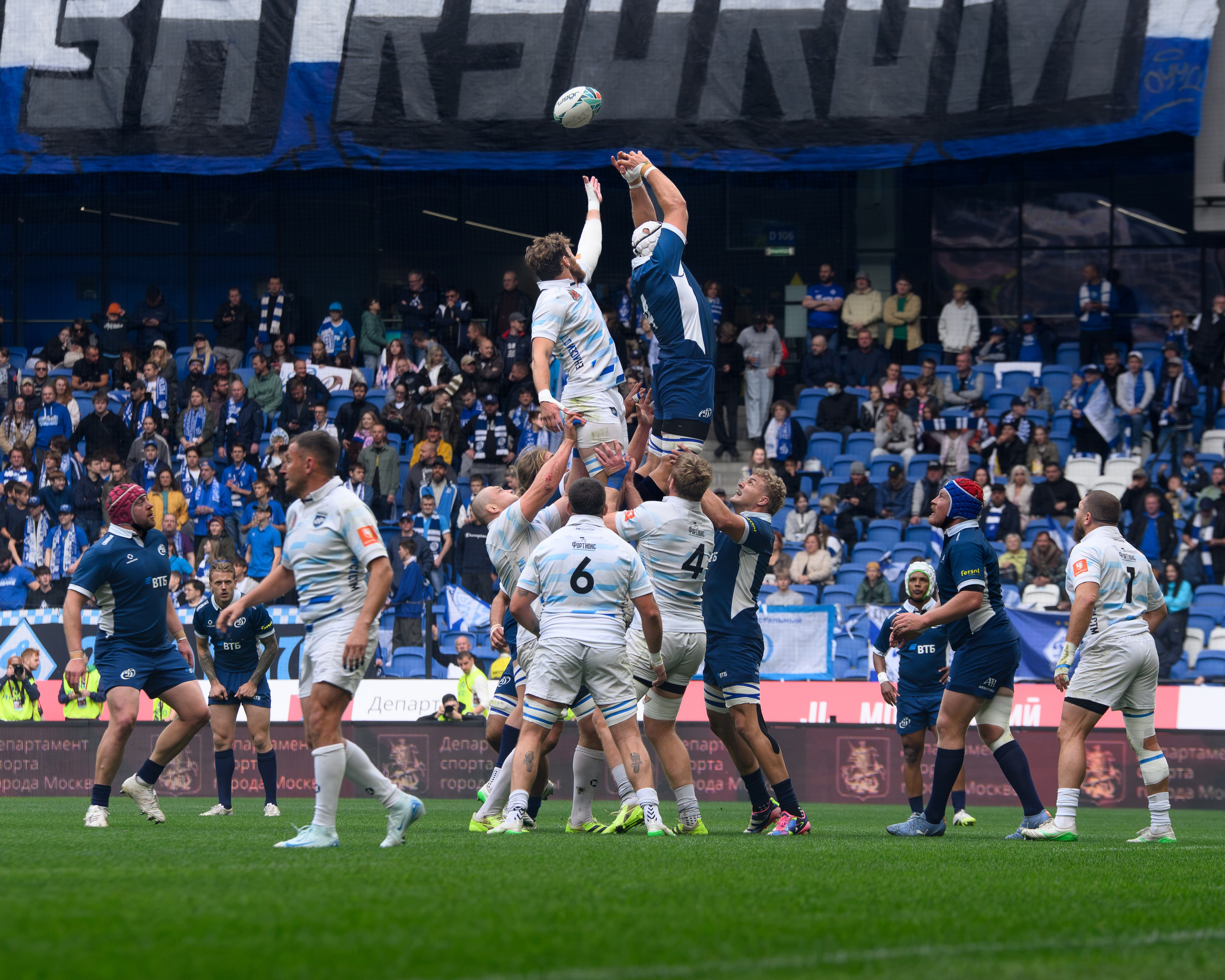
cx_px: 652
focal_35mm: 296
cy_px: 498
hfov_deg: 6.5
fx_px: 10738
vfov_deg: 5.2
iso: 1600
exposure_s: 1/1600
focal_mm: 200
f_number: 7.1
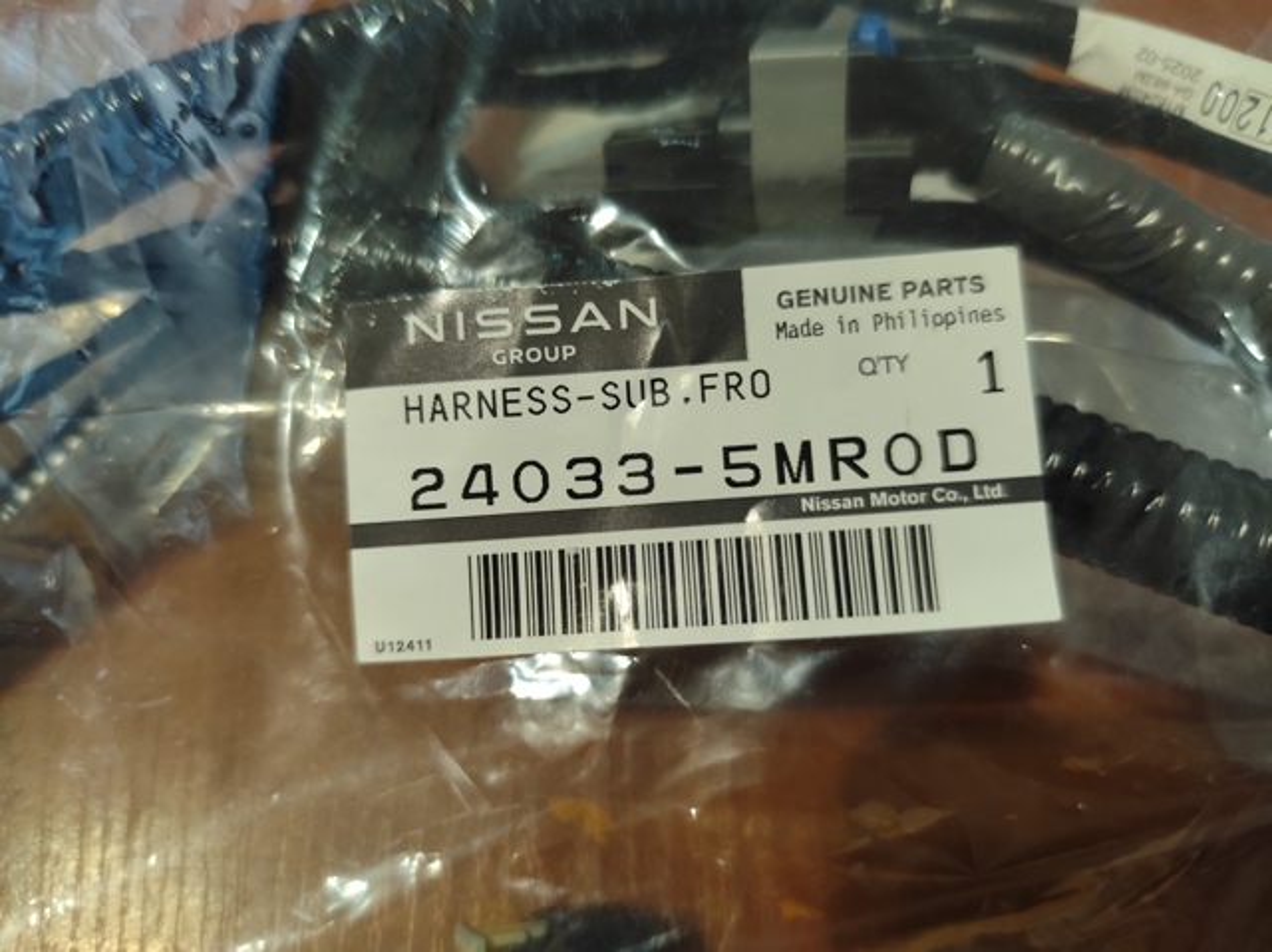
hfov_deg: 74.0
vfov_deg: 58.8
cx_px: 636
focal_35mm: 23
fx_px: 845
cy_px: 476
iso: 1250
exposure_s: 1/50
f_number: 1.65
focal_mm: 6.19
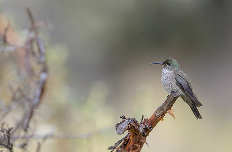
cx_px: 135
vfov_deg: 2.3
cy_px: 87
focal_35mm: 596
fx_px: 3817
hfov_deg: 3.5
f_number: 5.6
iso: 640
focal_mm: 500
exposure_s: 1/1250
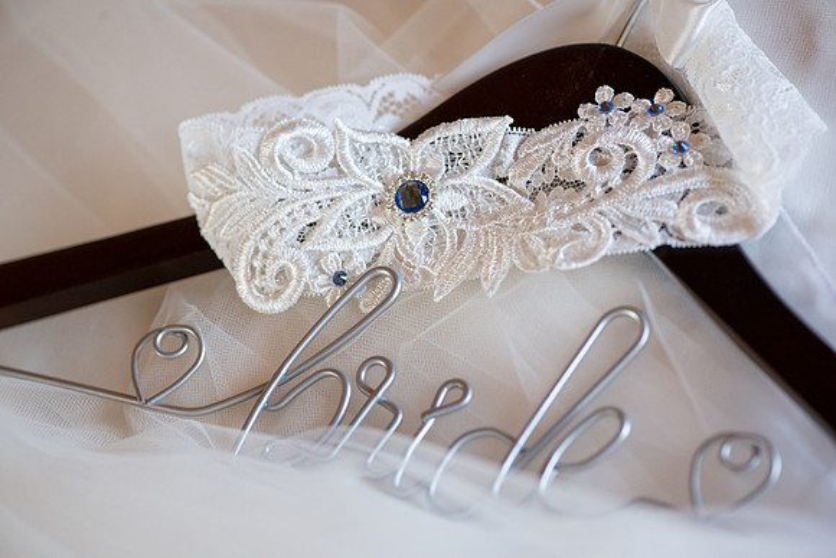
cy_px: 279
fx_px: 2439
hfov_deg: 19.5
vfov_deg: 13.0
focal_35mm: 105
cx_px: 418
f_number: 5.6
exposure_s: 1/320
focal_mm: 105
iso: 2000
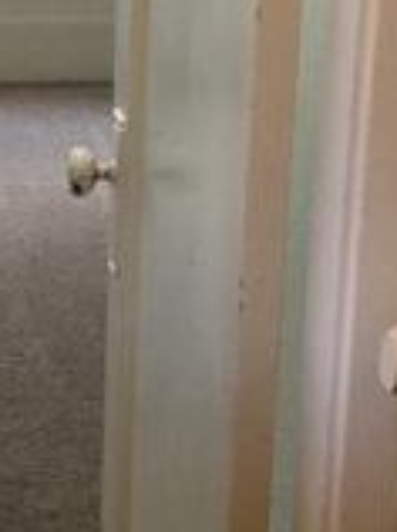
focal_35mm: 131
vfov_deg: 15.1
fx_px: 2009
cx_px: -185
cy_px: 258
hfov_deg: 10.9
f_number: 2.4
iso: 80
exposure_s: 1/30
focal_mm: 3.3
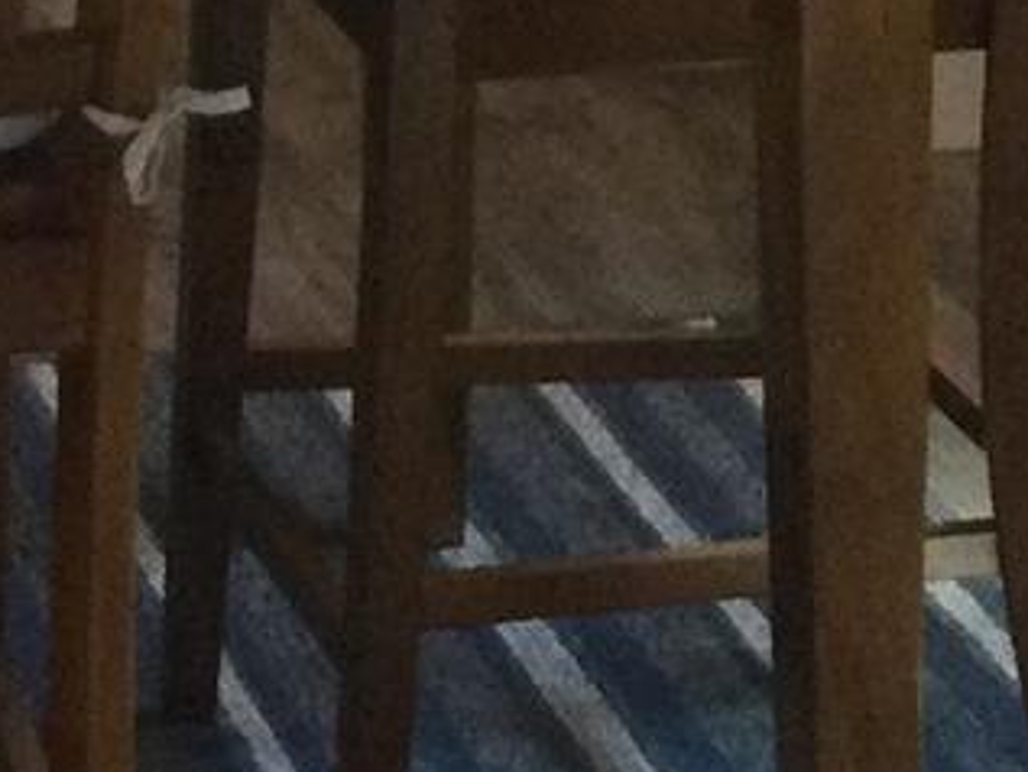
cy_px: -1002
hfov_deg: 9.8
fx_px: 5942
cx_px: 88
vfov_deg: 7.1
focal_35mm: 200
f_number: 2.4
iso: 100
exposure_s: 1/30
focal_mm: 3.3
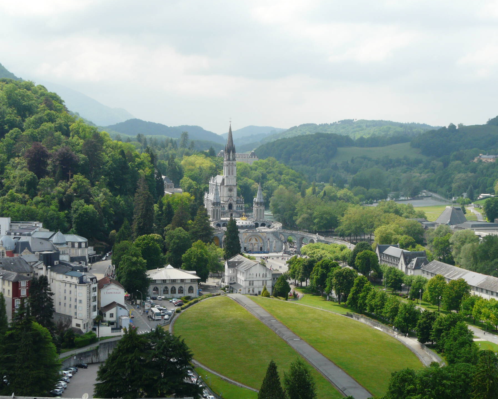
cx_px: 235
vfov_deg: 22.8
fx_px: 988
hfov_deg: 28.3
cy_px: 199
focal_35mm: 67
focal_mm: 10.5
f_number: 5.6
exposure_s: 1/400
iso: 100
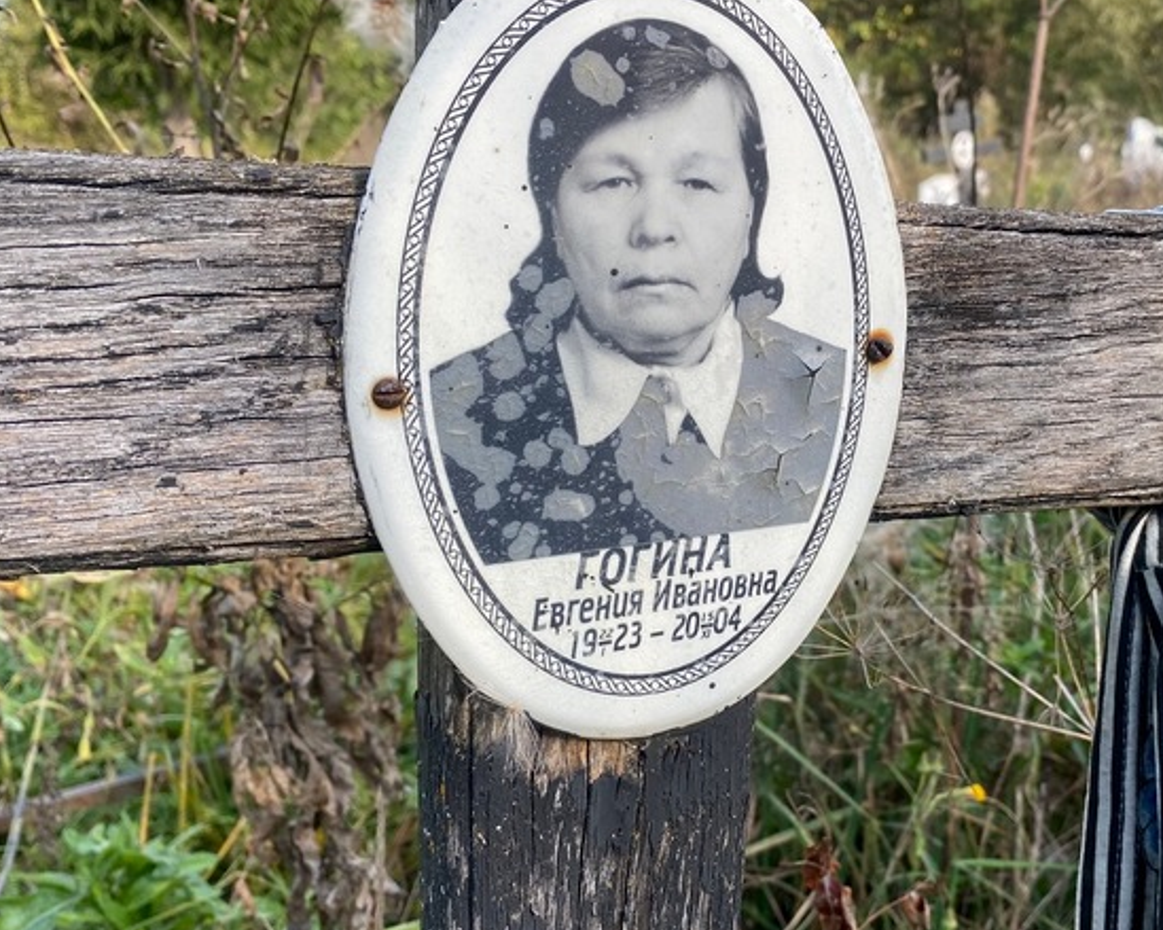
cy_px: 481
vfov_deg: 40.1
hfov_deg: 48.0
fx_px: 1273
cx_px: 801
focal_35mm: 37
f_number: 1.8
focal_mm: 4.25
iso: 32
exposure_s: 1/510
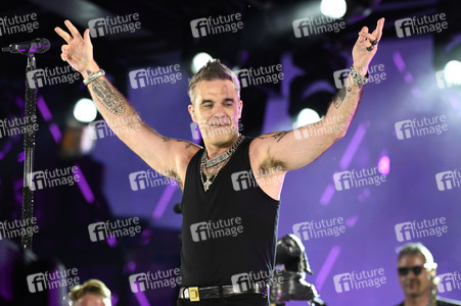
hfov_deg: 7.4
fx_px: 3583
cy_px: 153
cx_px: 230
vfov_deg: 4.9
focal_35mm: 280
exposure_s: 1/200
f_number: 5.6
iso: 1600
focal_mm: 280
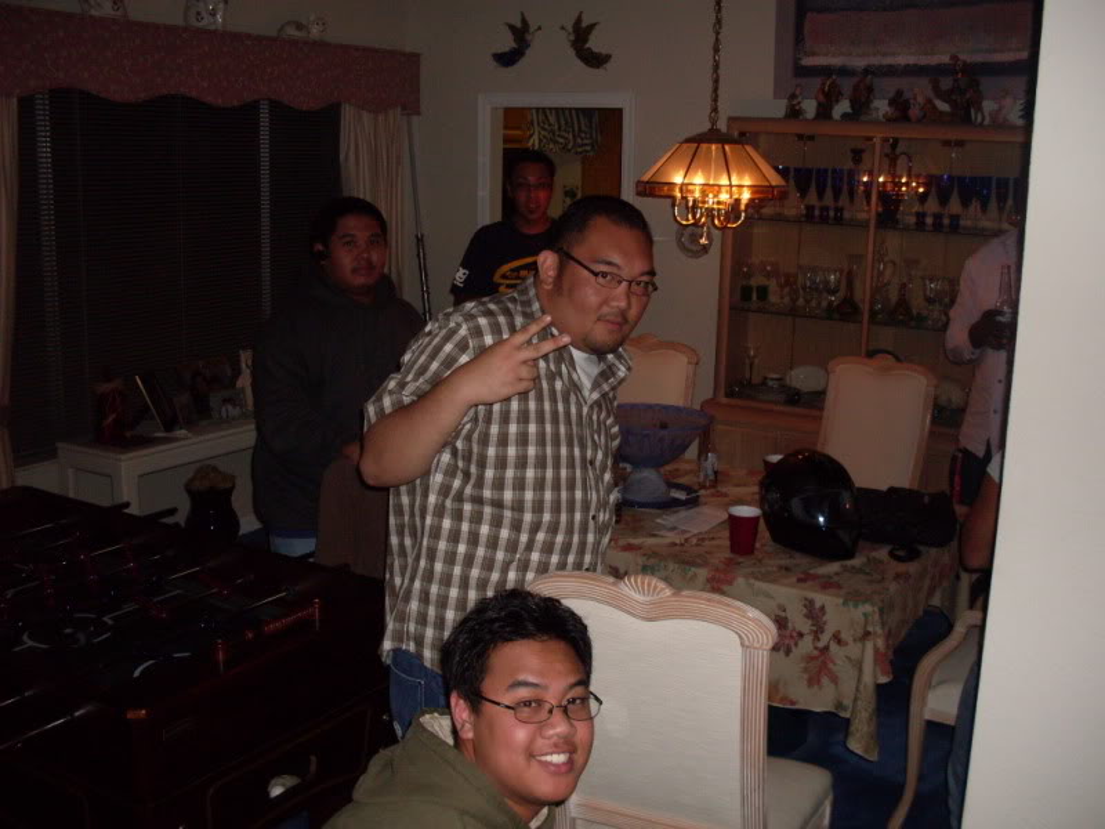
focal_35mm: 38
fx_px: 1213
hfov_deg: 49.0
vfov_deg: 37.7
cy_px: 414
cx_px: 552
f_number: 2.8
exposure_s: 1/45
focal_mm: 6.3
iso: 100
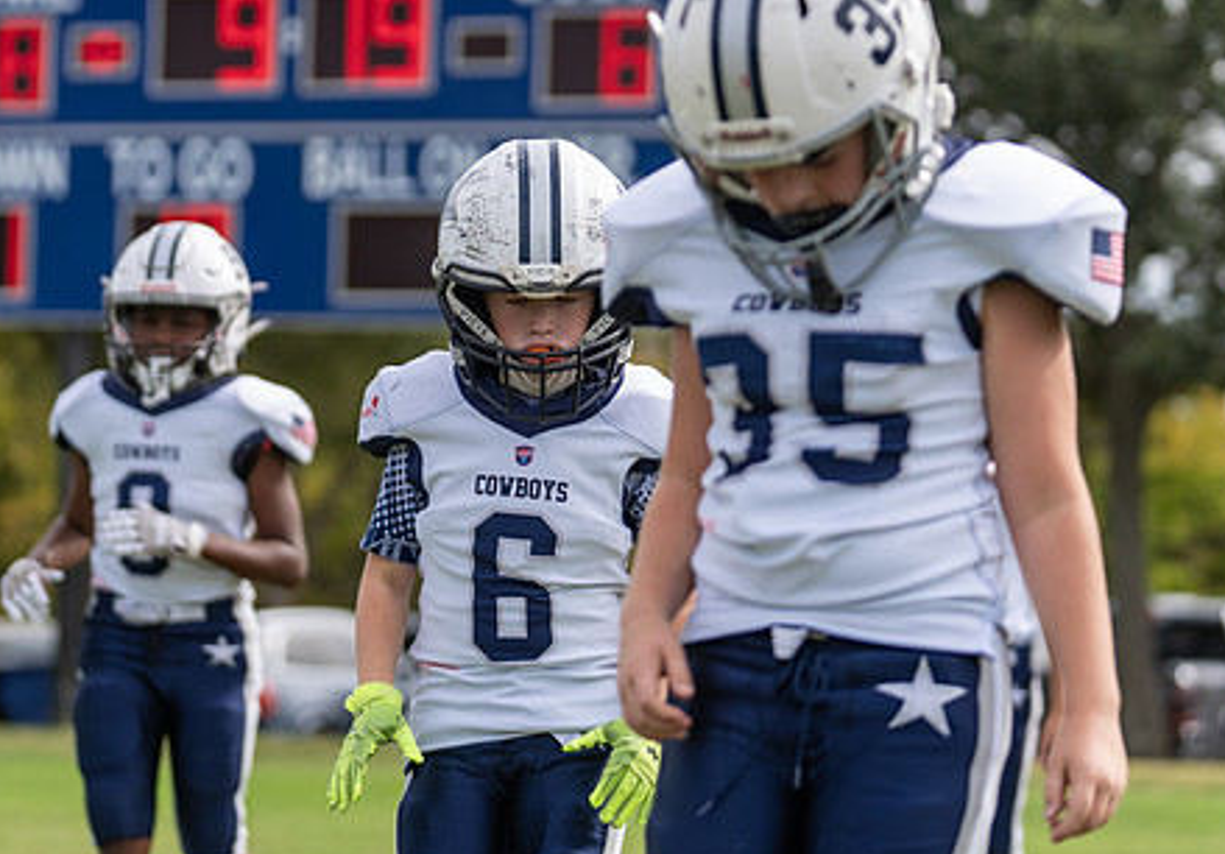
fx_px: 5694
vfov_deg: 8.6
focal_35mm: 165
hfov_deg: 12.3
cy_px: 199
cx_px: 455
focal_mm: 99
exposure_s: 1/1600
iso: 125
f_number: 2.8
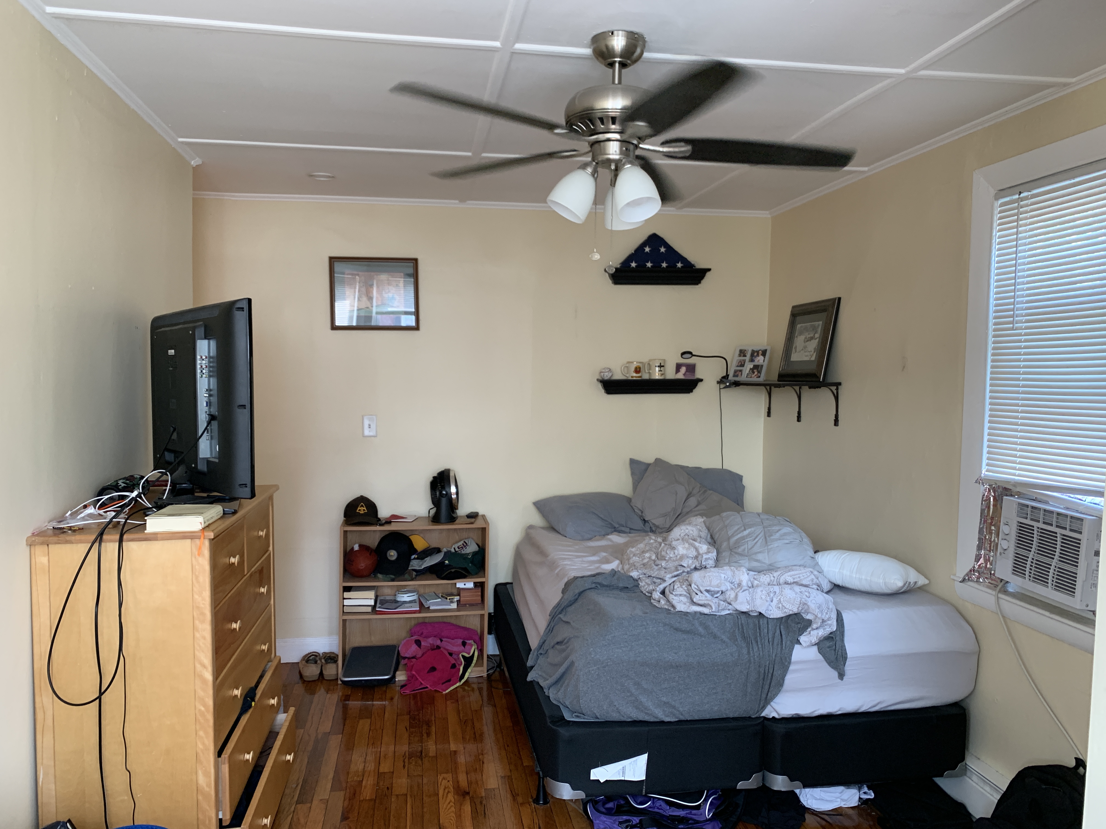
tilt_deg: -3.8
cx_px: 553
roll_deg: -0.9
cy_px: 414
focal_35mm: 26
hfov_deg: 67.3
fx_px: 831
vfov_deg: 53.1
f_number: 1.8
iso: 125
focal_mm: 4.25
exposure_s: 1/60
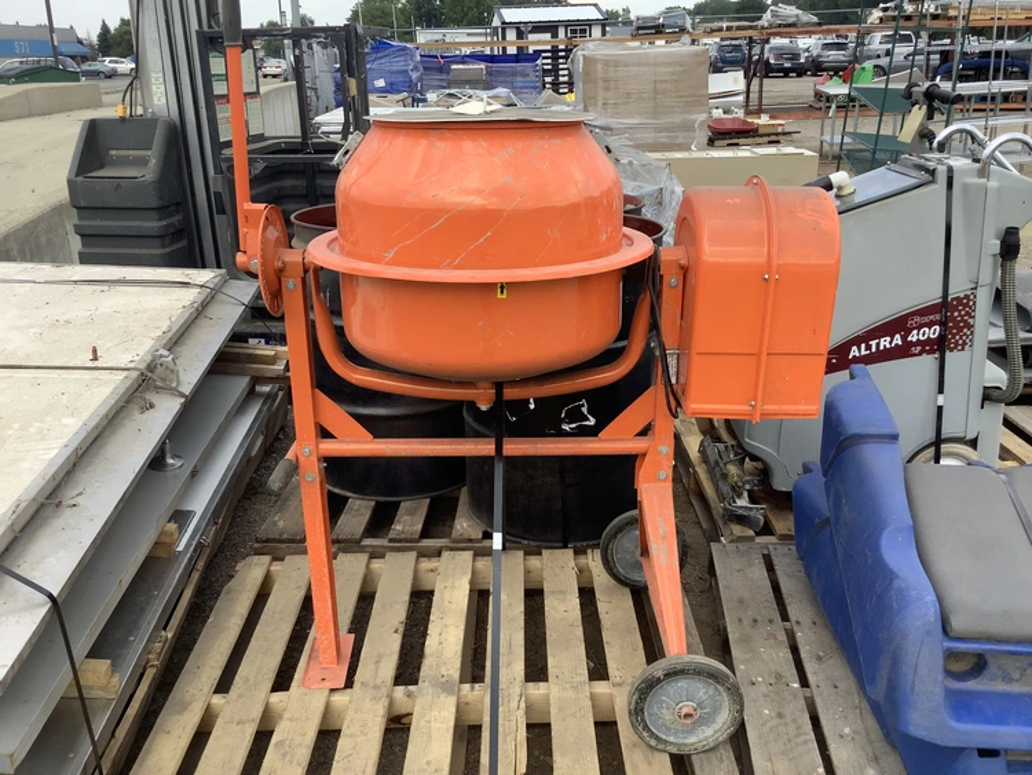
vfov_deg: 45.5
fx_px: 924
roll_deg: +0.3
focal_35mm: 31
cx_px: 516
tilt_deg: -15.8
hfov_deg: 58.3
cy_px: 388
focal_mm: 3.3
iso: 25
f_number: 2.4
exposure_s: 1/187
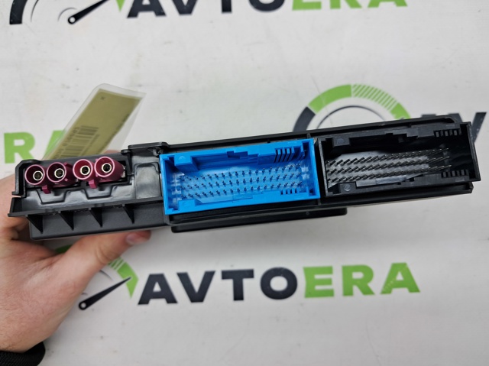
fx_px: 381
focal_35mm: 27
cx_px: 244
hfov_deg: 65.4
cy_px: 183
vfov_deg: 51.3
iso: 50
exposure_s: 1/50
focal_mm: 4
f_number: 1.8
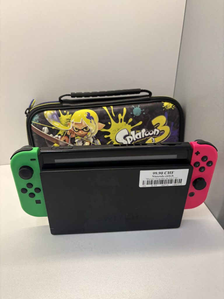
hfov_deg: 53.1
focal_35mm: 26
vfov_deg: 67.3
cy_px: 150
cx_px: 112
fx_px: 224
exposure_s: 1/100
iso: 100
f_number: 1.6
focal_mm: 5.96
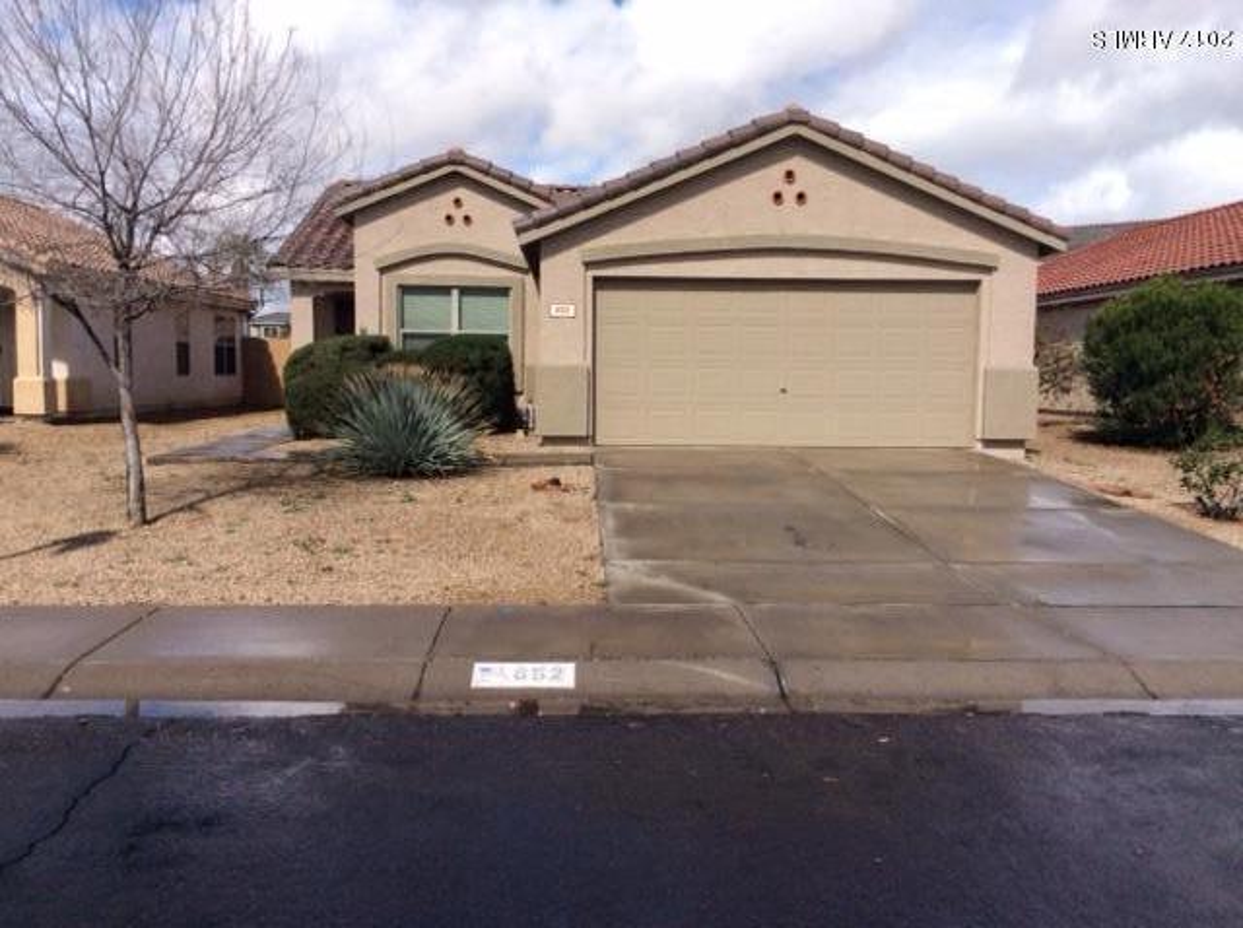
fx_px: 1147
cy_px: 464
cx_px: 622
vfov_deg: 44.1
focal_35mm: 32
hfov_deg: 56.9
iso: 32
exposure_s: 1/2203
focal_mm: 3.3
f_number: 2.4
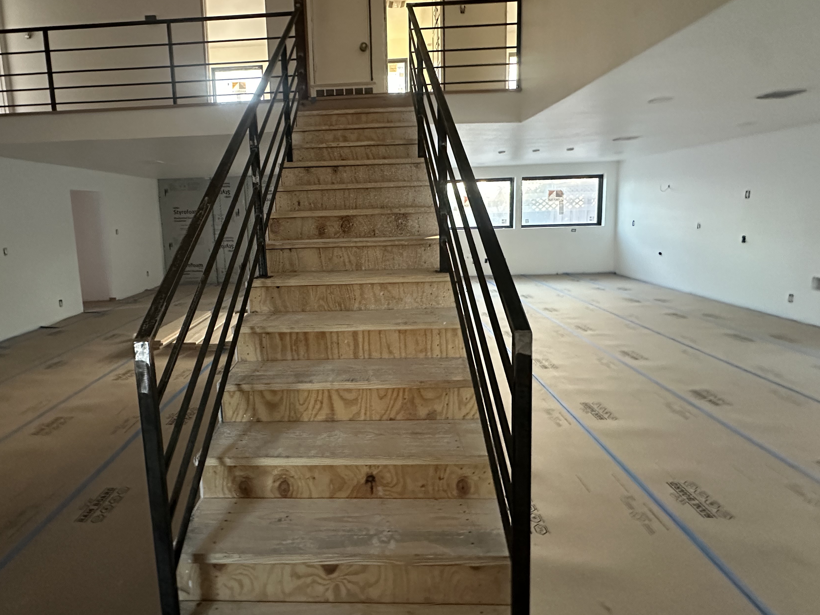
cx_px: 354
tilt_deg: -6.6
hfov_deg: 90.5
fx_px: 403
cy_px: 260
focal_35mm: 17
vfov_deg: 74.2
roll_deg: +1.2
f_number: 2.2
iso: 1000
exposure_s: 1/60
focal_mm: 2.22
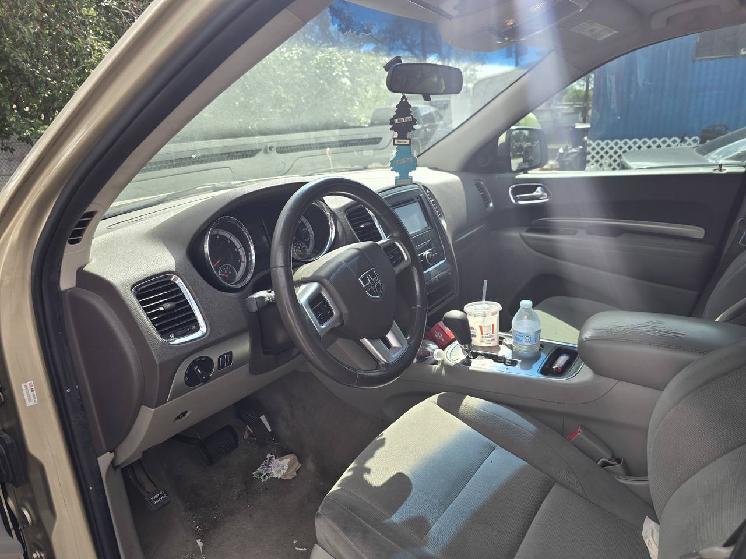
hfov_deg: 73.9
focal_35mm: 23
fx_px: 496
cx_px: 373
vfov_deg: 58.9
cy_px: 280
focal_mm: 6.3
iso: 12
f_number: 1.7
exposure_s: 1/215
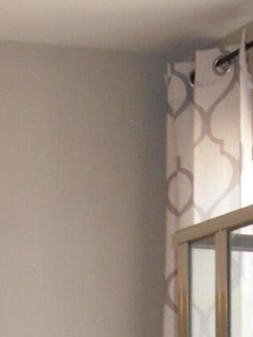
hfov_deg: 8.8
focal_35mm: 169
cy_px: 653
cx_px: 16
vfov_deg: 10.8
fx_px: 1645
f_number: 3.5
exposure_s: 1/45
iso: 100
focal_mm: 6.3
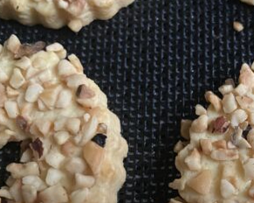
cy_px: 187
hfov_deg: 30.7
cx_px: 265
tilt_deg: -75.3
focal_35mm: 56
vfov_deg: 26.1
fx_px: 420
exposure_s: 1/30
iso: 1000
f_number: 1.8
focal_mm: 4.25
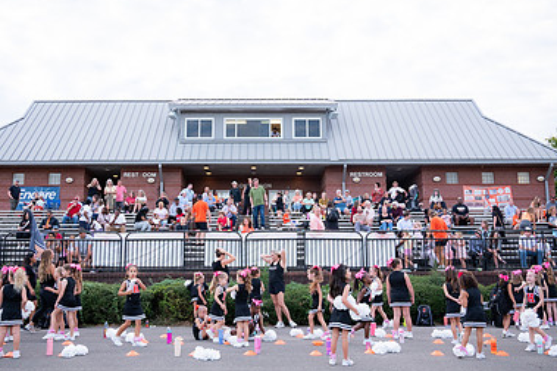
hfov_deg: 50.7
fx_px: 587
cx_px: 262
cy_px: 180
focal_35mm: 38
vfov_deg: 35.0
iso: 640
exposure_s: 1/400
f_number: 4
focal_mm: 24
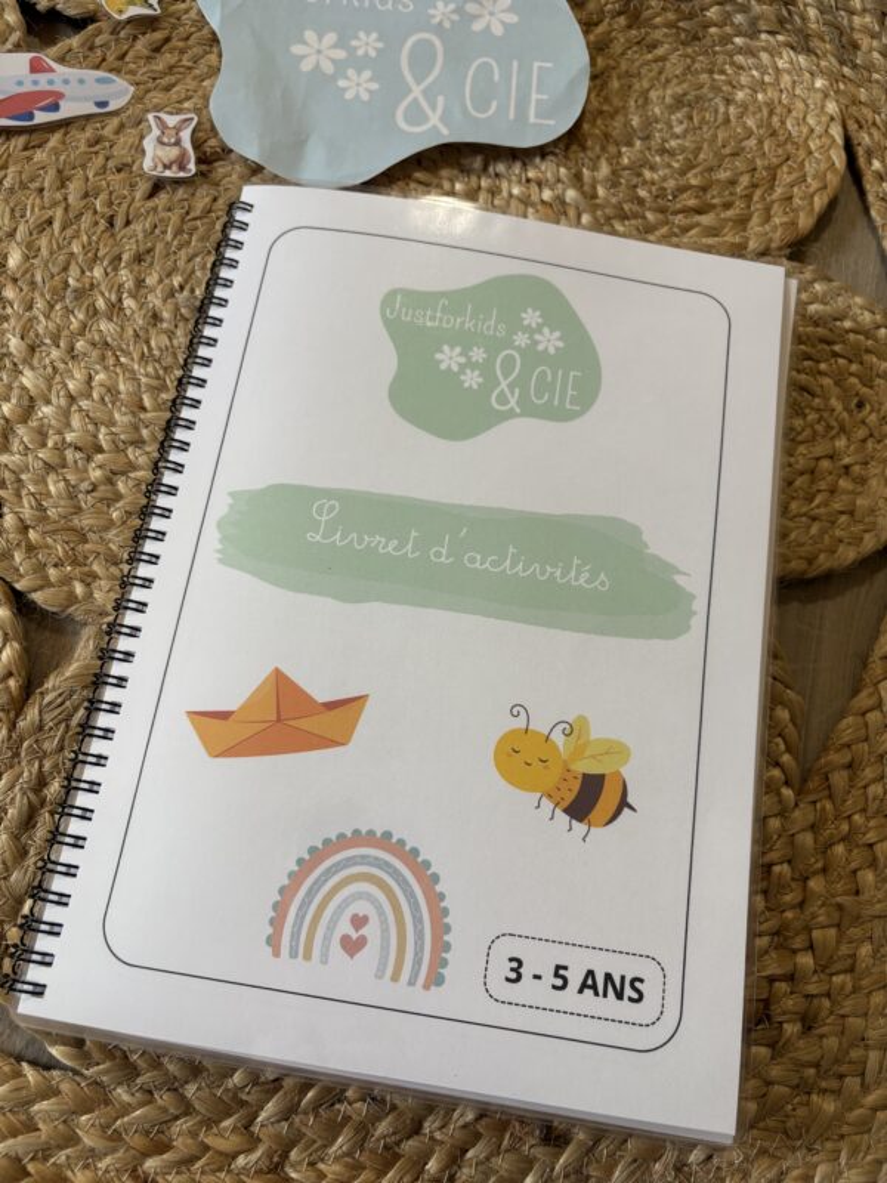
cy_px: 592
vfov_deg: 67.3
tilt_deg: -72.2
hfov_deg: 53.1
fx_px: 888
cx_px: 444
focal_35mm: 26
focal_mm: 5.96
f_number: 1.6
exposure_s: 1/81
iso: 125
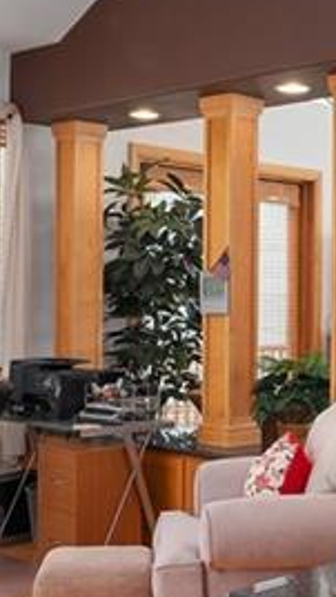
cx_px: 318
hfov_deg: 18.5
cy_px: 304
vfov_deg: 32.8
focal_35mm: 64
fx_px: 1012
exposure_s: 1/6
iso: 320
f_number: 9
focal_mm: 16
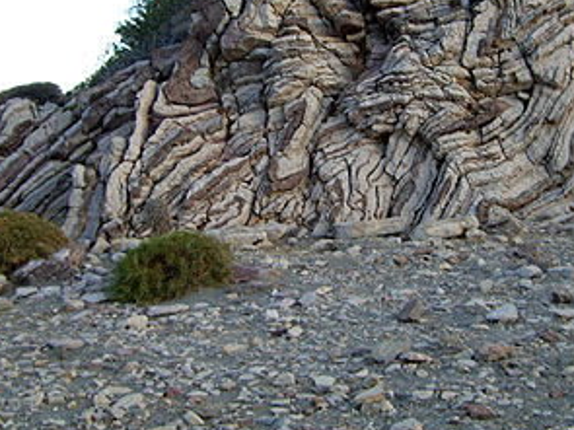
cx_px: 317
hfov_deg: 33.2
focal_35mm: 58
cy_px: 145
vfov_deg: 25.1
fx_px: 961
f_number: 2.7
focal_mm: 6.2
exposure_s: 1/100
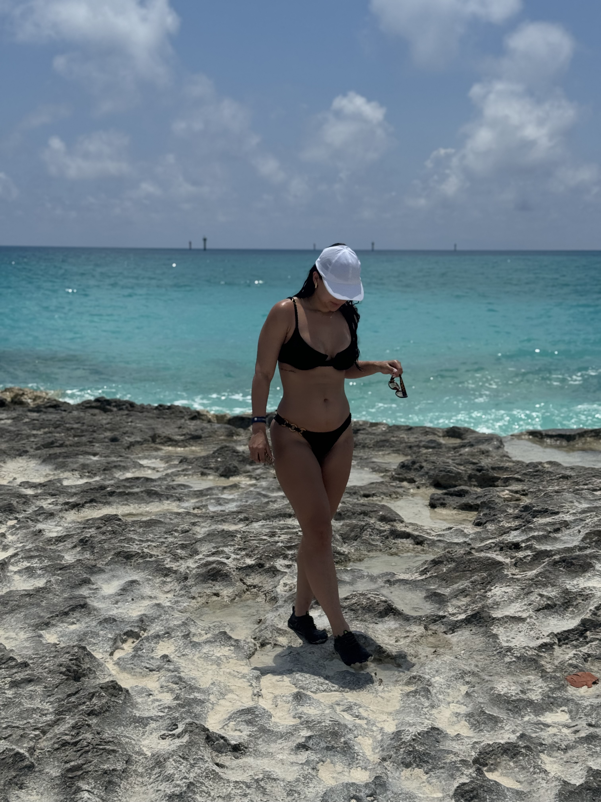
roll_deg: -0.5
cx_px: 300
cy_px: 401
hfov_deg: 30.3
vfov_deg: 39.7
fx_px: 1111
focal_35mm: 48
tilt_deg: -9.8
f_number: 1.78
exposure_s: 1/12500
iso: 80
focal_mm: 6.76
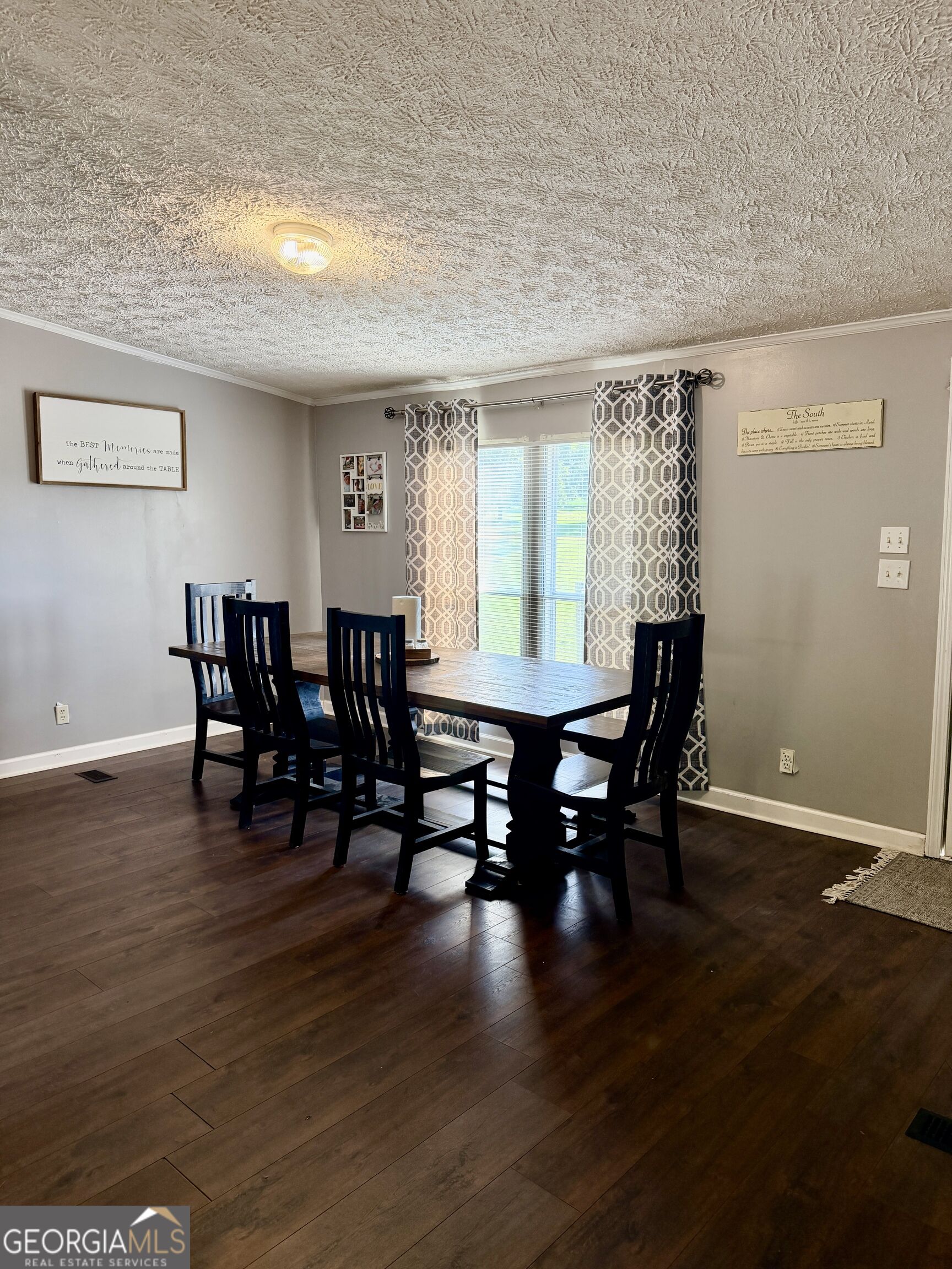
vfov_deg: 71.6
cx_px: 476
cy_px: 634
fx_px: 880
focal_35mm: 24
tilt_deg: -8.0
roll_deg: -0.1
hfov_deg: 56.8
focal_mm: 6.76
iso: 200
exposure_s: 1/137
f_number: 1.78
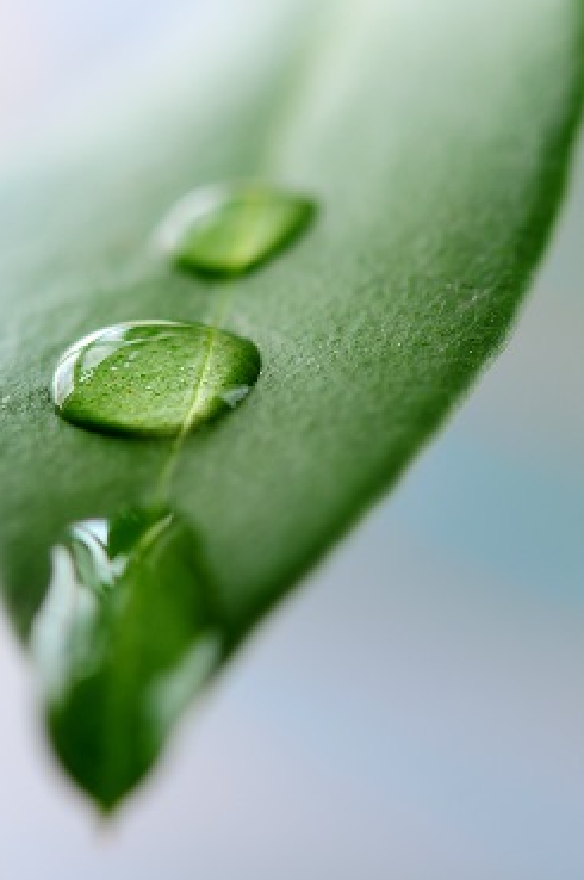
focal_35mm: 193
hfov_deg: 7.1
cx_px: 231
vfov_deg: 10.7
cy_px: 359
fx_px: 4700
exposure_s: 1/25
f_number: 7.1
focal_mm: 105
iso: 200
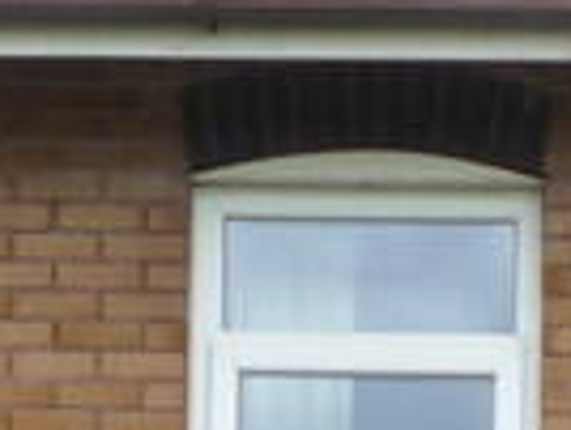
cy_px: 1277
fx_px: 4164
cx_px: 865
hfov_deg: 7.7
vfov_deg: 5.6
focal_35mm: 252
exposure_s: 1/60
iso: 100
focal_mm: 5.8
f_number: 5.6
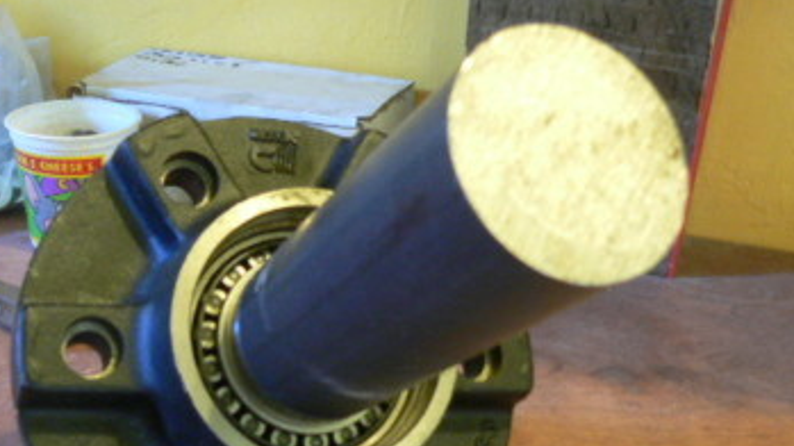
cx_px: 330
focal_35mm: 54
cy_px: 373
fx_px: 1136
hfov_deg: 38.4
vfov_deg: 21.8
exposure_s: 1/4
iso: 200
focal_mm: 6
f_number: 2.8
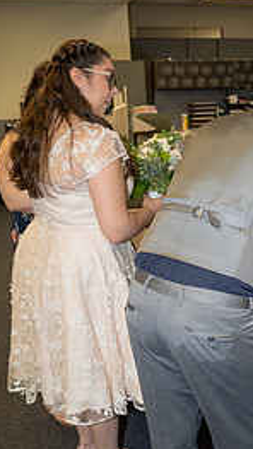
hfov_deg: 26.3
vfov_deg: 47.1
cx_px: 250
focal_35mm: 43
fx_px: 513
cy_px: 268
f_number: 2.8
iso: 640
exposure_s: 1/250
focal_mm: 24
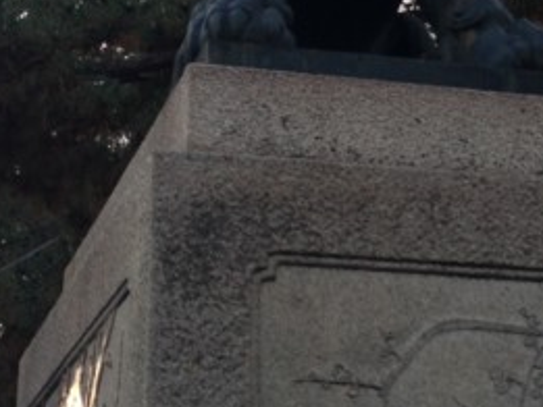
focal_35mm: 101
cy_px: -23
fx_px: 1585
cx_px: 341
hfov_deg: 19.4
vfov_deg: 14.4
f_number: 2.4
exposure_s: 1/24
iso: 50
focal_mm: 4.12
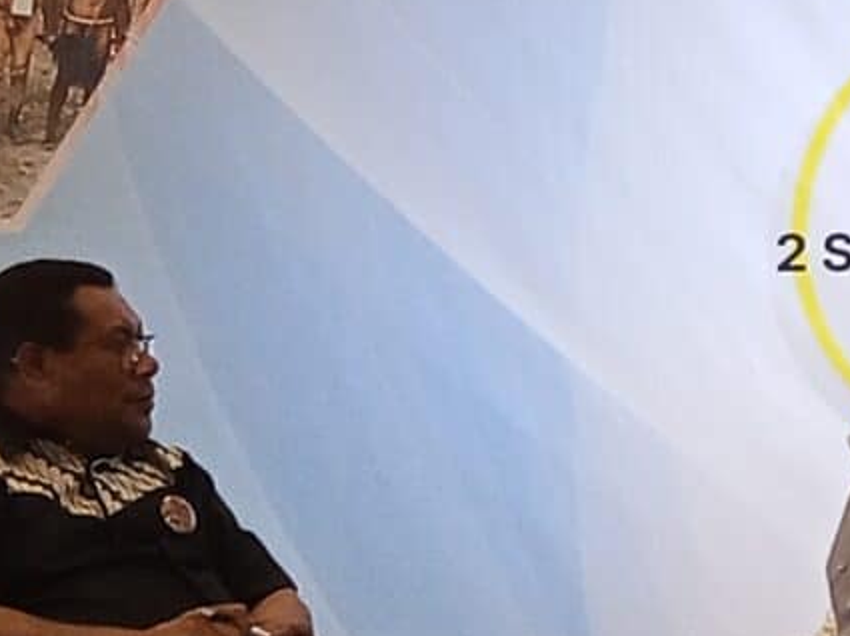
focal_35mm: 199
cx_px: 2058
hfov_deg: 9.0
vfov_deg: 7.4
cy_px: 38
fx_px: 4882
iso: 400
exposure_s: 1/50
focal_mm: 3.98
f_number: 1.8
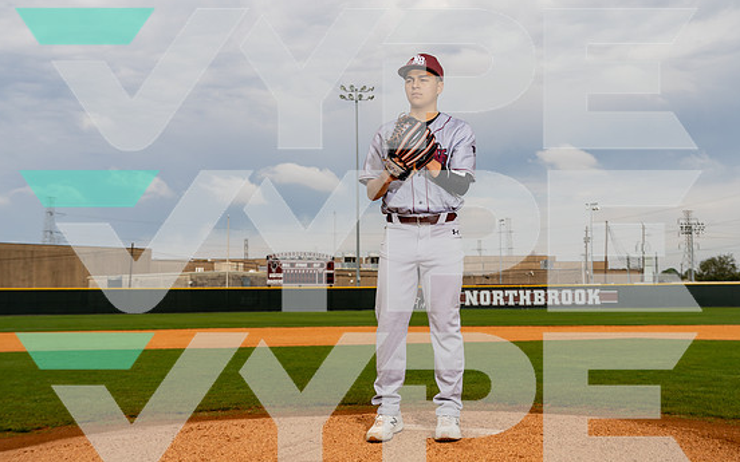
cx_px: 361
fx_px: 908
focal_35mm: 45
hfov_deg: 44.4
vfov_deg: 28.6
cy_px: 242
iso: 100
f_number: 5.6
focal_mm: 42
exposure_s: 1/250
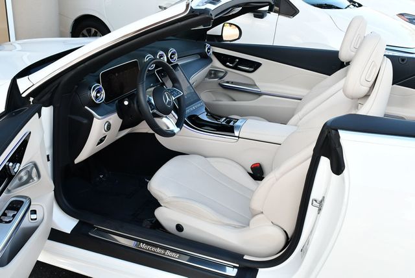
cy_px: 139
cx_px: 208
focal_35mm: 36
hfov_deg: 53.1
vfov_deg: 36.9
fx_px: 415
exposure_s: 1/250
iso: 400
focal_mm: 18
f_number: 5.6
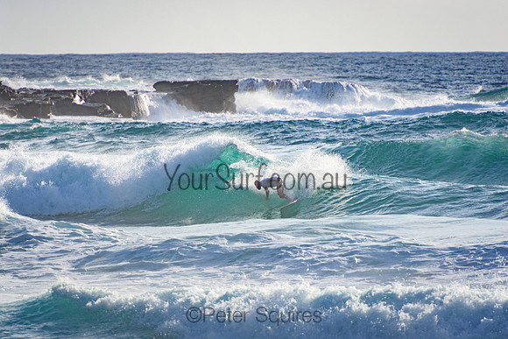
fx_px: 8468
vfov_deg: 2.3
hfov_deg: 3.4
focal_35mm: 600
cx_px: 254
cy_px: 170
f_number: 5.6
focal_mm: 400
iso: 280
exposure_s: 1/2000
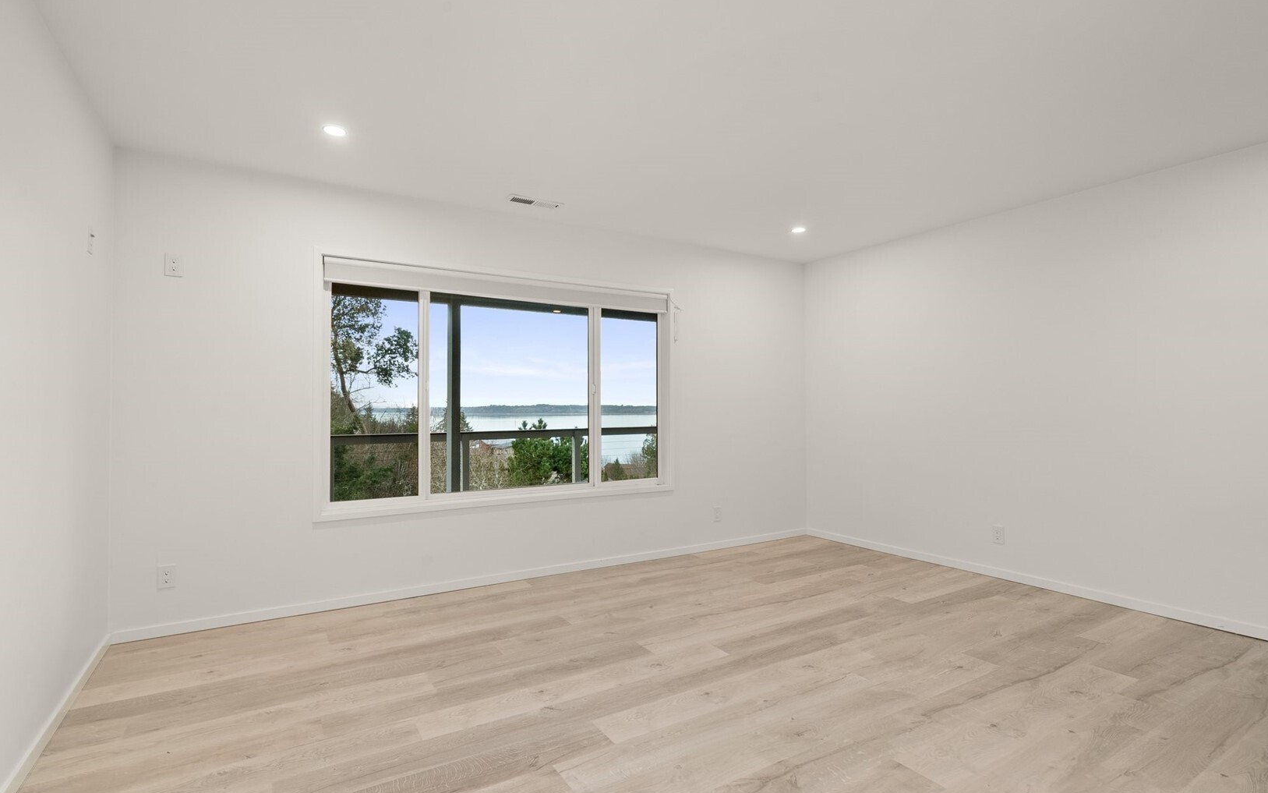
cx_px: 648
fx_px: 587
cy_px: 426
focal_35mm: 17
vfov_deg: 67.9
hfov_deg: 94.3
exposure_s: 1/8
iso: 500
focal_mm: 16
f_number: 8
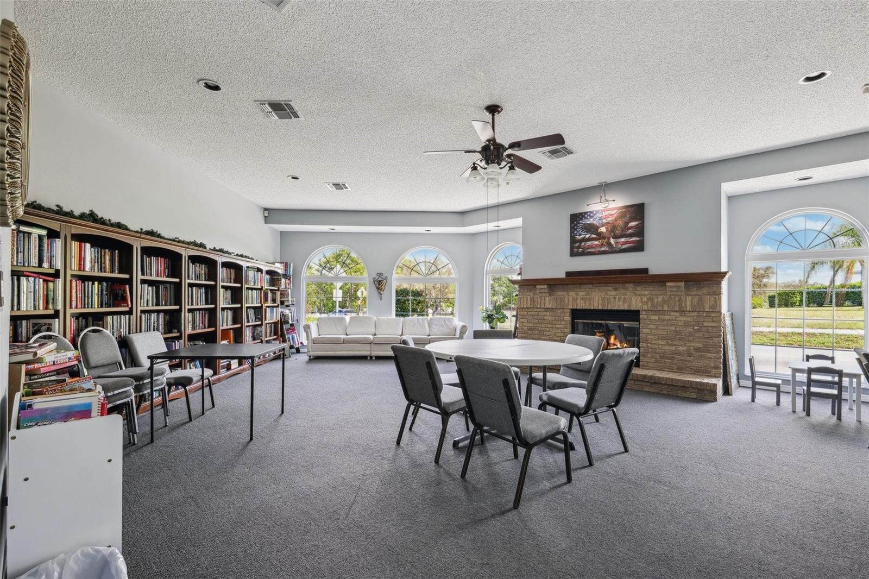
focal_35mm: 15
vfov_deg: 77.3
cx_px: 434
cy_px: 290
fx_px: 362
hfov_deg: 100.4
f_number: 8
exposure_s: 1/15
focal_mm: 15
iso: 400
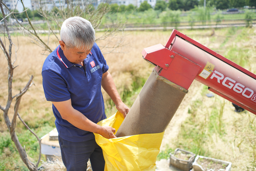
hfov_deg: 48.5
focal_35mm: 40
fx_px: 284
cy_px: 86
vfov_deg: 33.4
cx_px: 128
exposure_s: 1/640
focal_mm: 40
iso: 100
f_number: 3.5
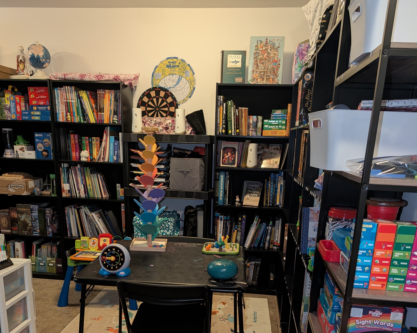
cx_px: 204
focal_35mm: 32
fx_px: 395
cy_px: 264
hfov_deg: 55.7
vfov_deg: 43.8
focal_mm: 6.9
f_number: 1.68
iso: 401
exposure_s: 1/30.3
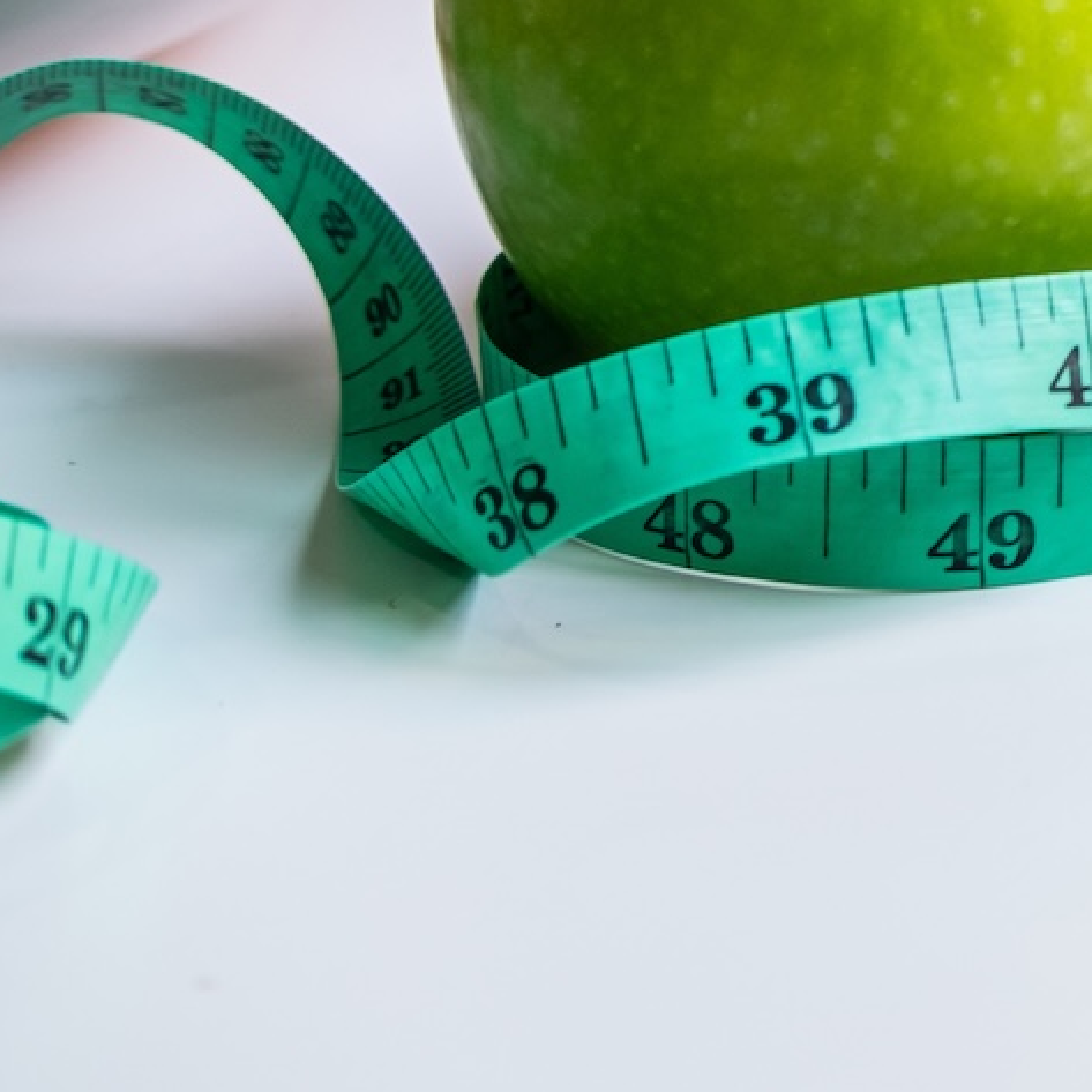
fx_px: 6531
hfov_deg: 9.1
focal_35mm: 183
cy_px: -358
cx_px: 1972
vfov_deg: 9.4
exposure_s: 1/60
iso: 250
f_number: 4
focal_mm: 35
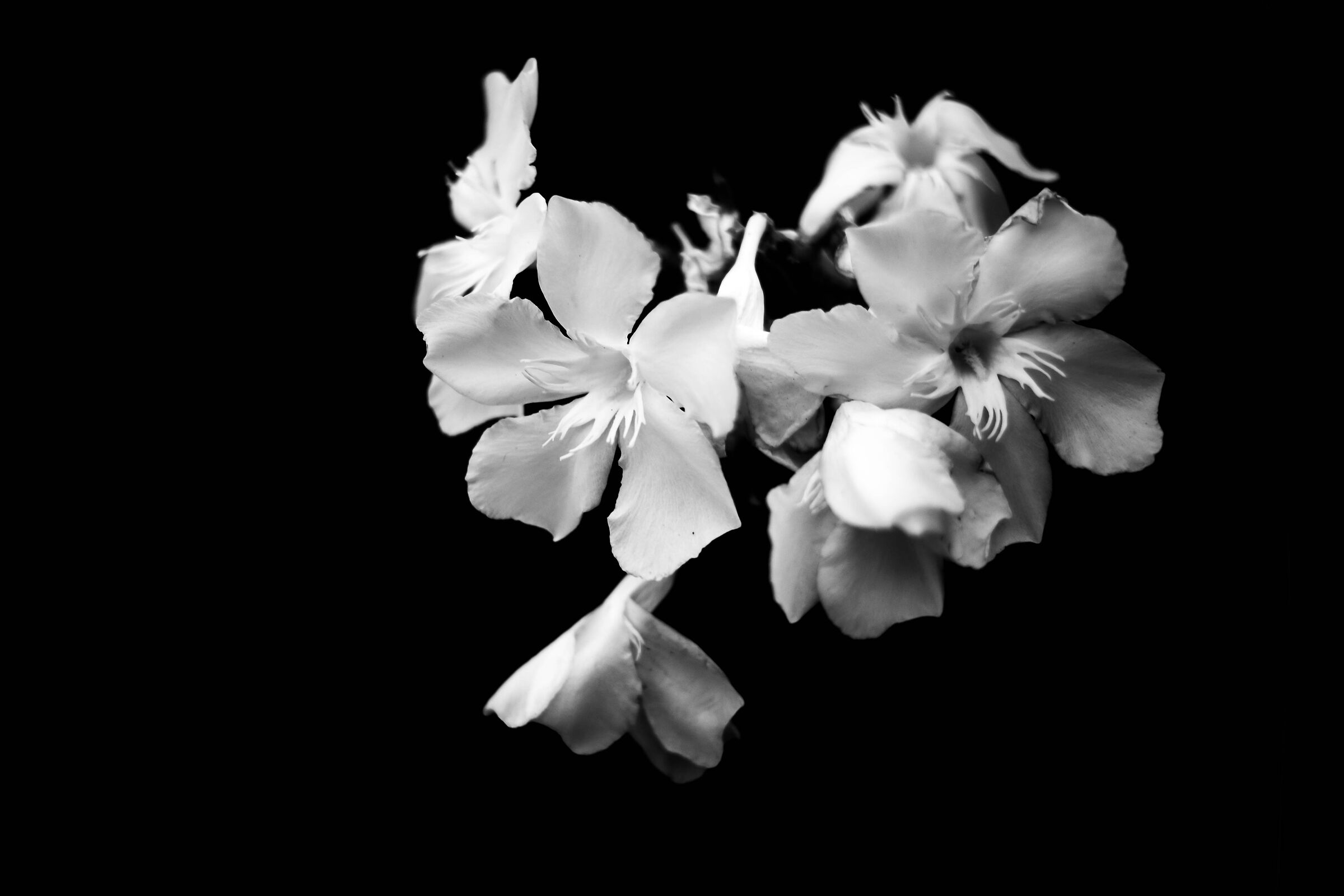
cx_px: 672
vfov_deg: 36.9
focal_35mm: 36
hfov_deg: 53.1
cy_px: 448
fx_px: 1344
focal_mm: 24
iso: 200
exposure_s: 1/500
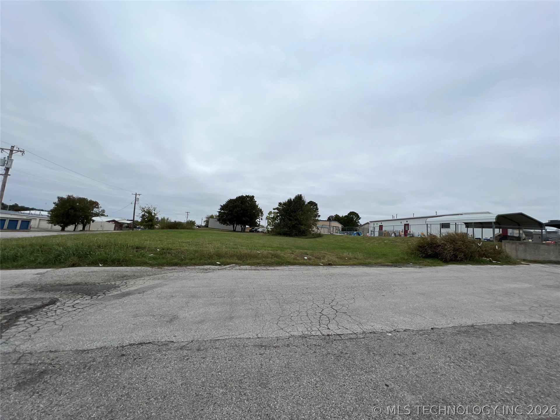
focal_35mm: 13
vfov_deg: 89.9
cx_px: 280
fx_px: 210
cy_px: 210
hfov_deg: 106.2
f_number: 1.8
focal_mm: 1.57
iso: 32
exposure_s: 1/1597
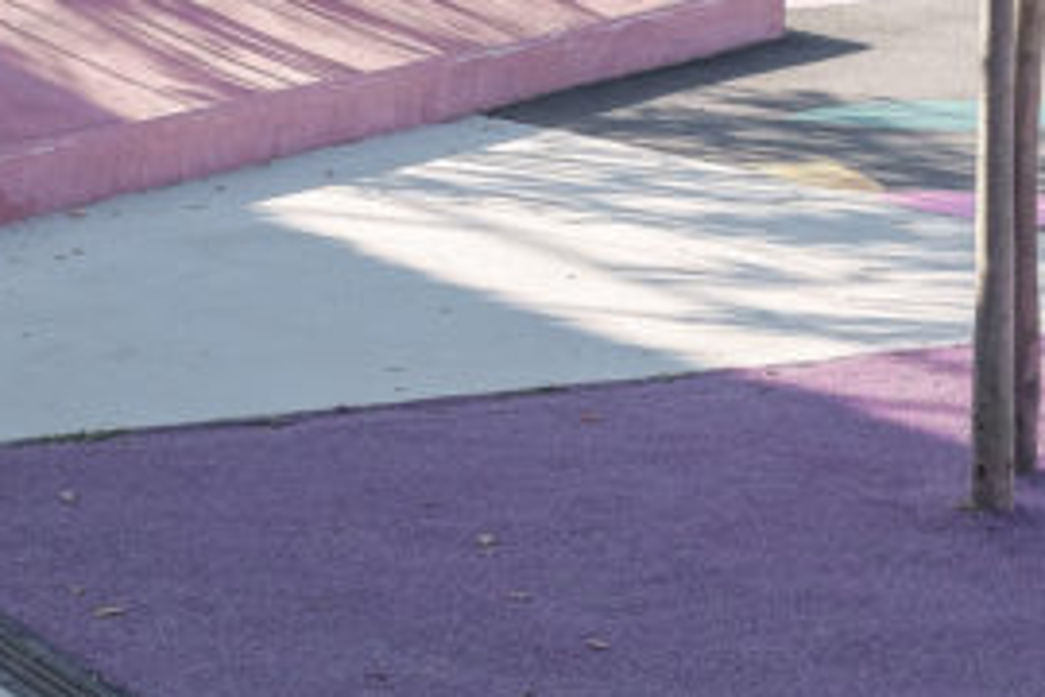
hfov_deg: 13.8
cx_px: 464
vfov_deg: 9.0
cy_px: -285
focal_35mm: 149
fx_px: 4325
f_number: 6.4
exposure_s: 1/210
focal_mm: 27
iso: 400
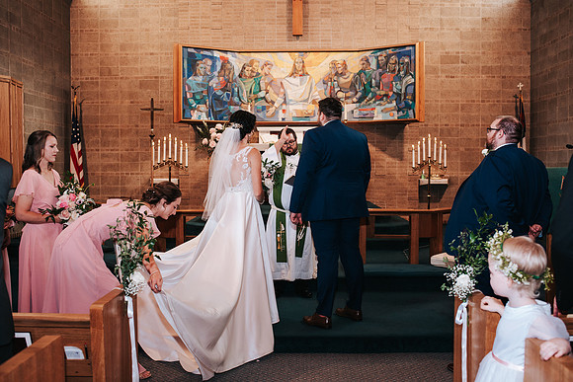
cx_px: 288
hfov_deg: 53.5
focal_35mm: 36
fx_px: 568
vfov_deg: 37.2
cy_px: 191
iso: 1000
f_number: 3.2
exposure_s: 1/125
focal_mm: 35
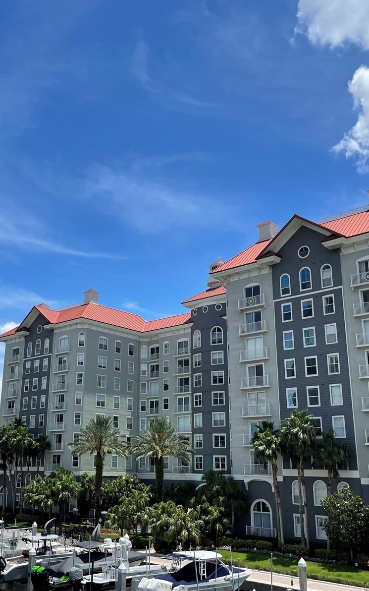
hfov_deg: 34.2
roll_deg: -1.7
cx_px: 135
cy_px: 294
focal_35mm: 37
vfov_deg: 52.7
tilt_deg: +17.1
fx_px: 595
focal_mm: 4.2
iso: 32
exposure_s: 1/4831
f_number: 1.6
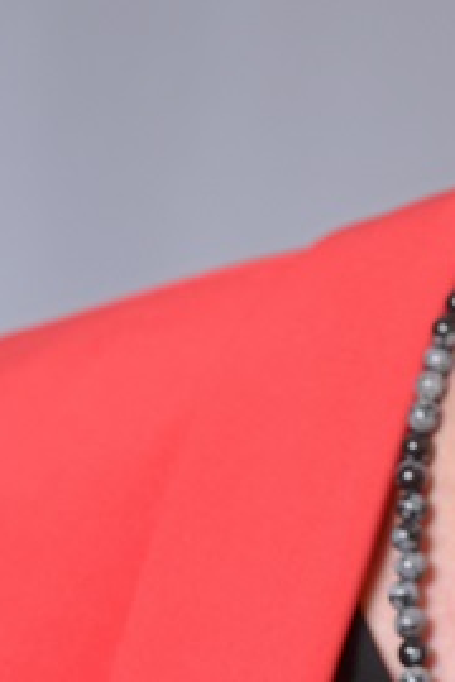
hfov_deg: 3.6
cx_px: 867
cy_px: 215
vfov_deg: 5.5
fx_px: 7147
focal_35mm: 377
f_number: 5.6
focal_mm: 85
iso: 500
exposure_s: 1/125
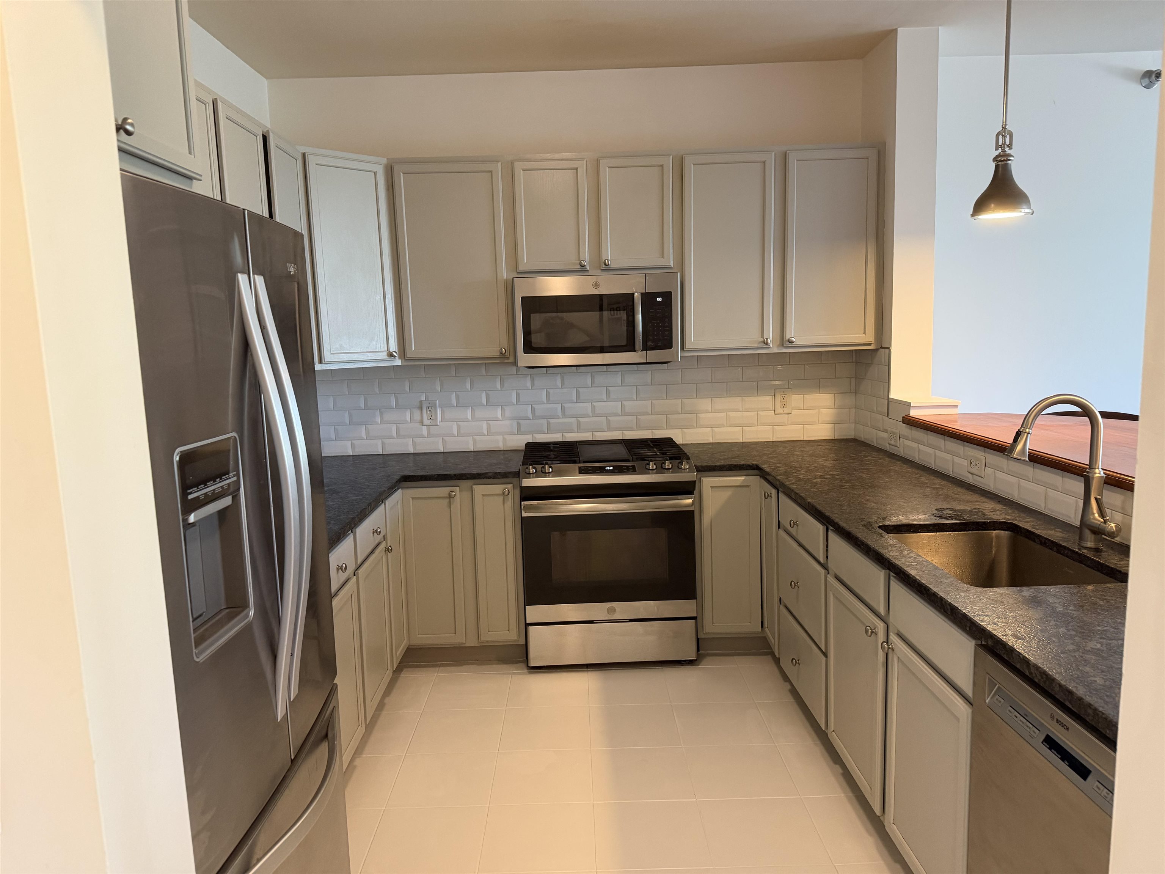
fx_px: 808
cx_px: 582
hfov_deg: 71.6
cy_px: 437
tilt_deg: -8.2
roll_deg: +2.1
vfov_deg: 56.8
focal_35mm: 24
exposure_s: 1/60
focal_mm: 6.76
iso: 320
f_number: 1.78
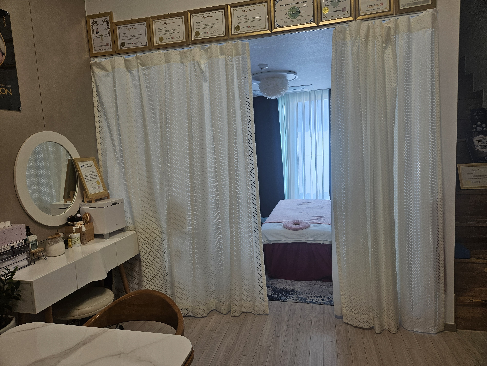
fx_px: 324
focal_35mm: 23
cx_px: 244
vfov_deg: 58.9
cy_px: 183
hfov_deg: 73.9
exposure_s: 1/120
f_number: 1.8
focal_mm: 5.4
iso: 40
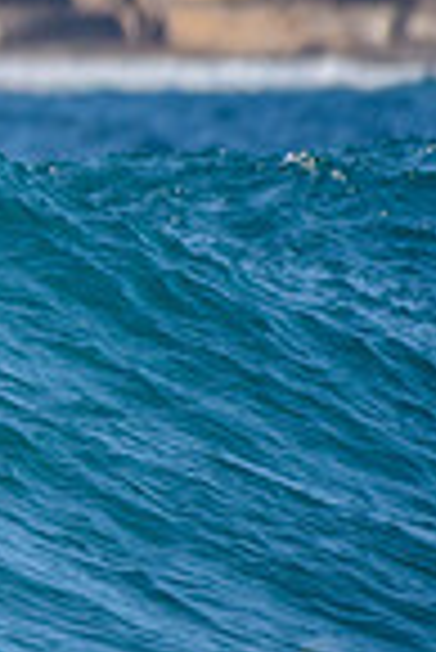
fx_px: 44327
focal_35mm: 2446
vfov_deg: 0.8
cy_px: 164
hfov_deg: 0.6
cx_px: -1031
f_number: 5.6
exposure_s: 1/2000
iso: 250
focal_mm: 500
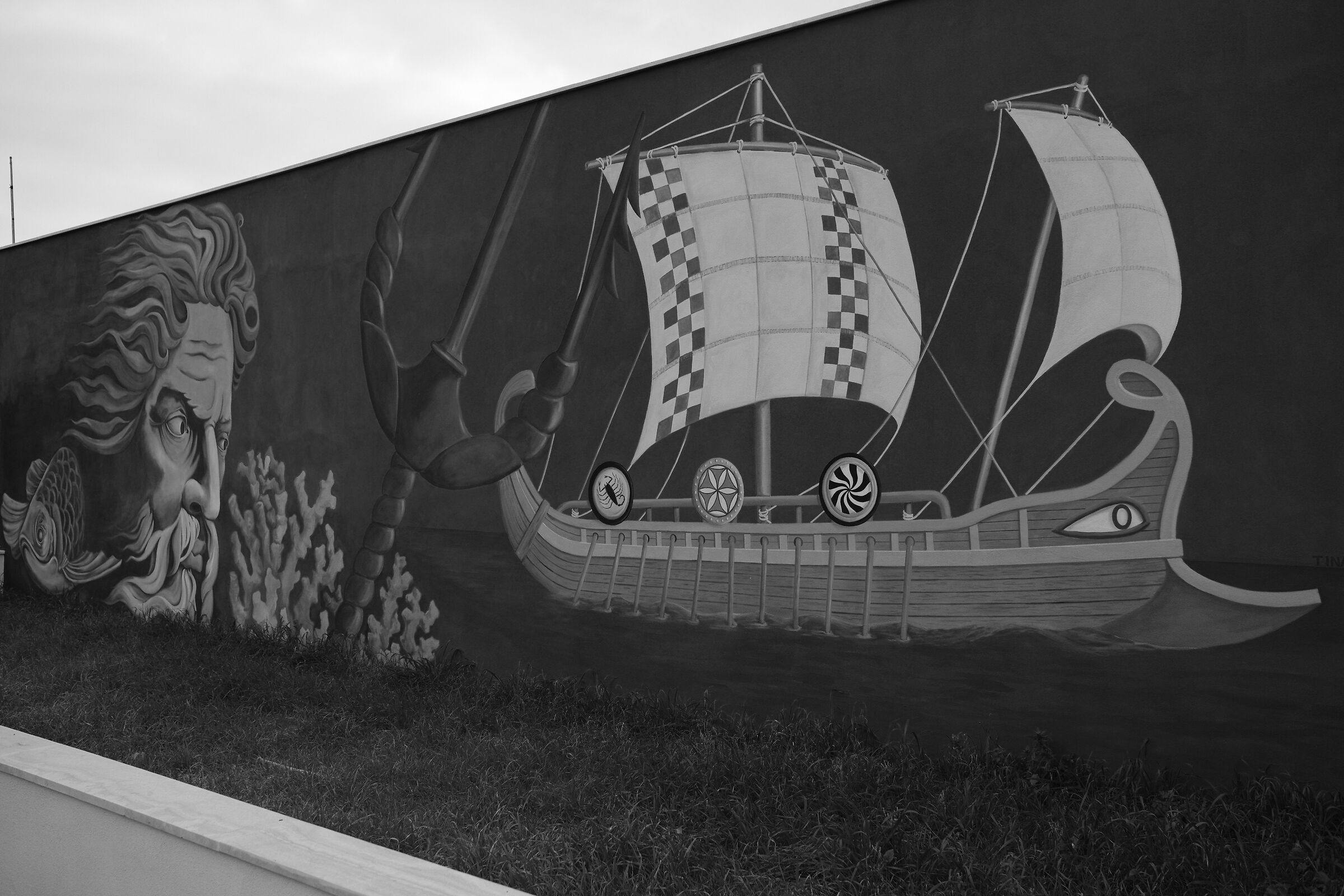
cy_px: 448
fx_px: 1307
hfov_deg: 54.4
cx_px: 672
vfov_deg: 37.9
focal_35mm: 35
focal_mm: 23
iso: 320
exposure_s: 1/200
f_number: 3.6
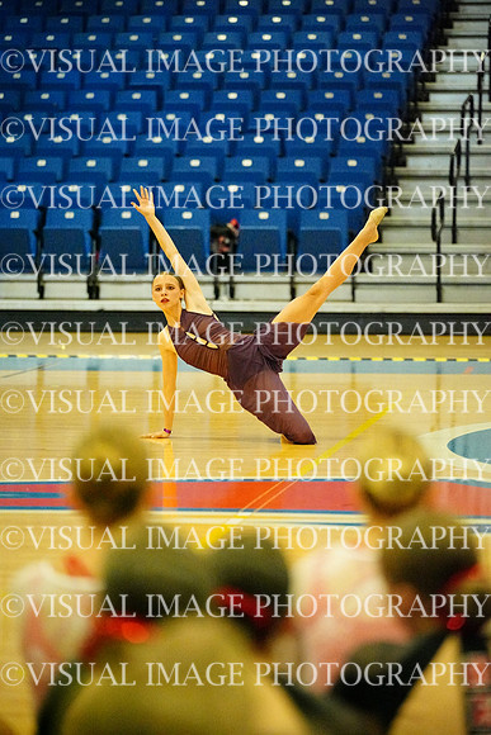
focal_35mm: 150
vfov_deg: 13.7
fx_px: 3067
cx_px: 246
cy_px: 368
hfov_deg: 9.2
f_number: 2.8
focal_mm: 150
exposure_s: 1/1600
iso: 25600
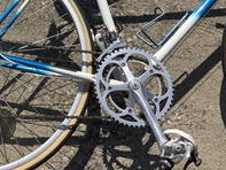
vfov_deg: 22.7
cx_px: 26
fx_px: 412
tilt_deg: -57.6
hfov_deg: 29.5
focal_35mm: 63
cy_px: 15
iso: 25
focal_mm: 3.3
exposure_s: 1/2146
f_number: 2.4
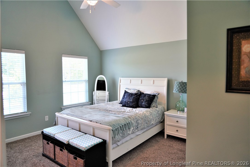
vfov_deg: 53.1
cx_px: 125
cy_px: 84
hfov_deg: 73.8
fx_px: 167
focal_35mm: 24
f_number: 4
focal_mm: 24
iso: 1250
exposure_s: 1/160
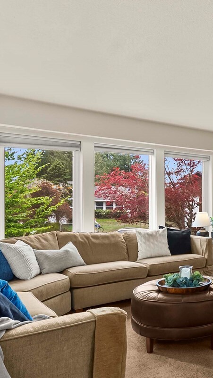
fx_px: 311
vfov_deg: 62.3
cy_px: 219
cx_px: 264
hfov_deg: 31.0
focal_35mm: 31
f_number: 7.1
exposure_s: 1/6
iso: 1000
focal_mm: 14
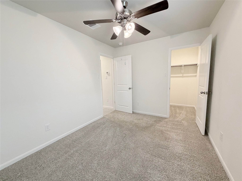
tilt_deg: -6.3
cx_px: 121
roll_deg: +1.8
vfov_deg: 85.7
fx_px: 98
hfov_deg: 102.1
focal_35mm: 14
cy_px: 90
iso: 250
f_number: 2.2
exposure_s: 1/60
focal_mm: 2.22
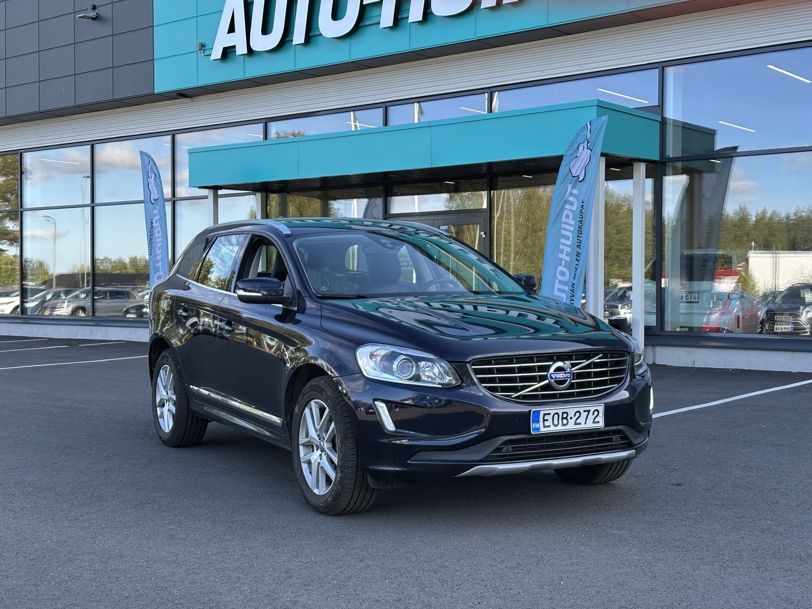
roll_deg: +0.8
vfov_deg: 30.3
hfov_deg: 39.7
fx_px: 1126
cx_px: 406
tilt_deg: -0.8
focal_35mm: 48
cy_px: 304
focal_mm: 6.86
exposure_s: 1/317
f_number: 1.78
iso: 64
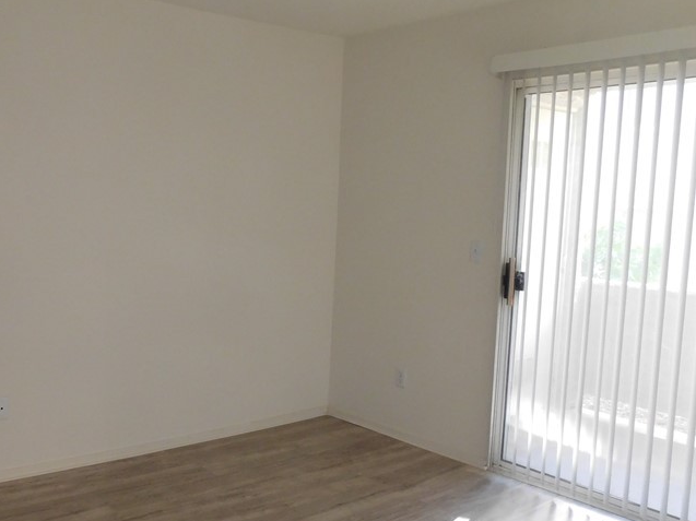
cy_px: 275
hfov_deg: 48.9
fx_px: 744
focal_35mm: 37
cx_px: 207
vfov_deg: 38.6
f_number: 3
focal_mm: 4
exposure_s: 1/30
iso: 280
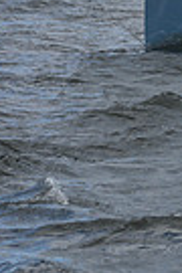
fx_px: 2275
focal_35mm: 300
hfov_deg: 4.4
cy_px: -62
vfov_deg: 6.8
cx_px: 572
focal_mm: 70
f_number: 9
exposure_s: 1/800
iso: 250
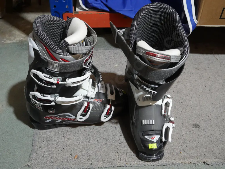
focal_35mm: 40
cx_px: 112
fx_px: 260
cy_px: 84
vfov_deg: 36.0
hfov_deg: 46.8
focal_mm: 20
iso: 640
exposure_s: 1/60
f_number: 4.5
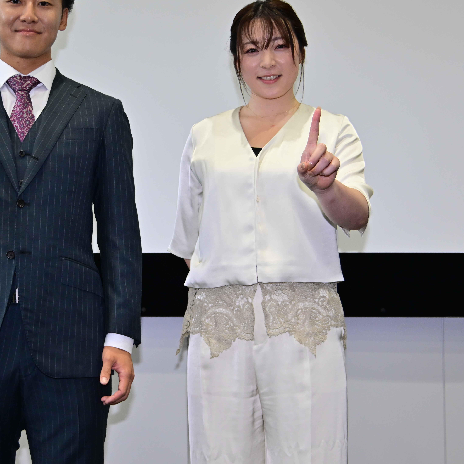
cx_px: 139
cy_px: 196
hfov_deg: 24.8
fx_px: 1046
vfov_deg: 25.0
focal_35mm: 69
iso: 1600
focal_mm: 43
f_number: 6.3
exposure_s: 1/160
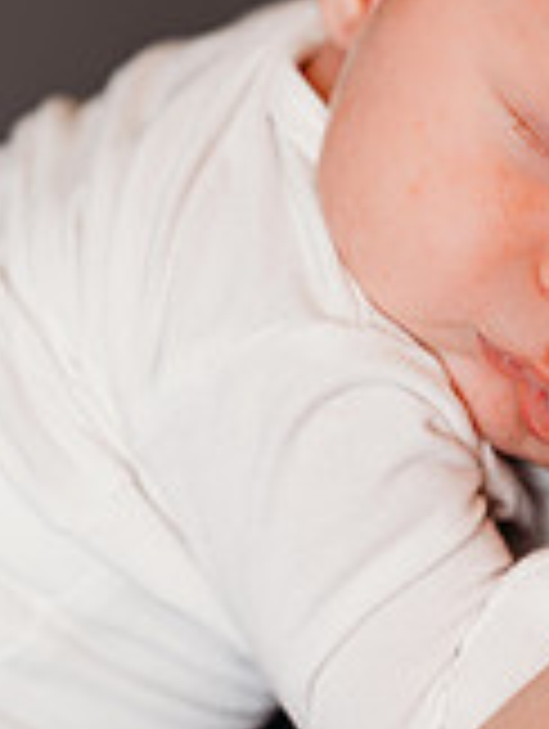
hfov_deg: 6.5
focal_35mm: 227
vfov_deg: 8.7
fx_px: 4788
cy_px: 54
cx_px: 495
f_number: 2.5
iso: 160
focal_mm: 85
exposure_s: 1/160
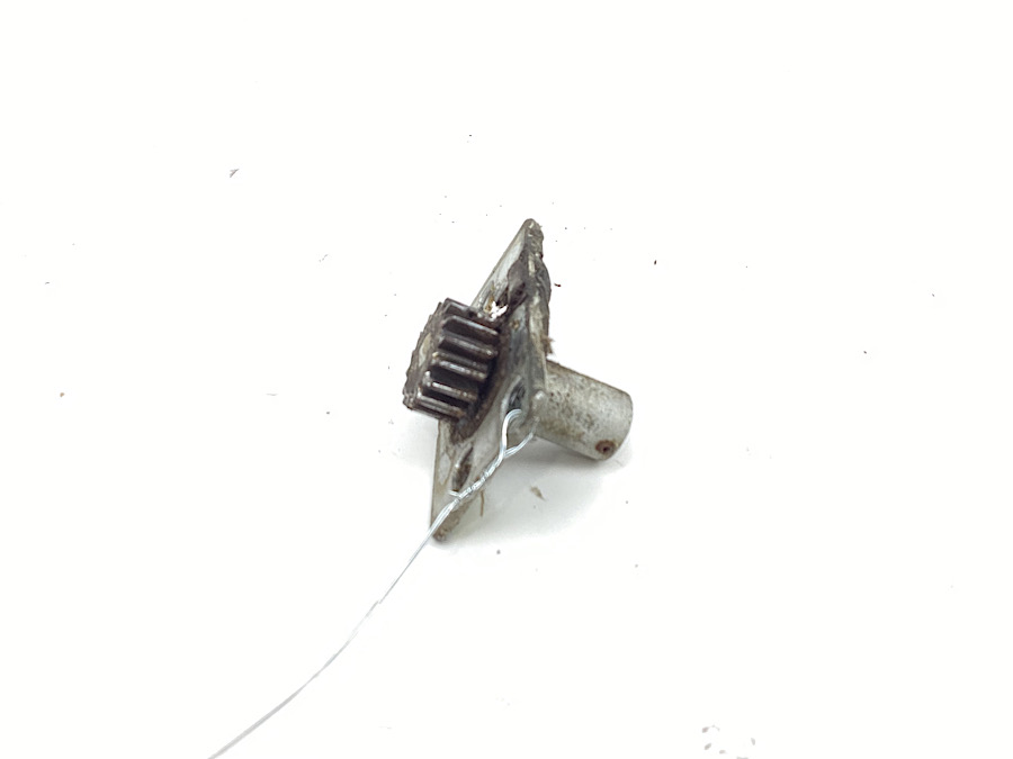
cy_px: 380
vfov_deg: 45.4
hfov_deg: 58.4
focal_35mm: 31
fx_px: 907
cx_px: 506
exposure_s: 1/60
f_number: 2.4
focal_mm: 3.3
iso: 64
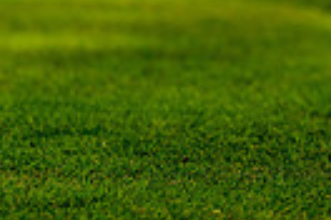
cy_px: -11
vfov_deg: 2.4
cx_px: -376
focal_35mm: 572
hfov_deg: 3.6
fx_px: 5259
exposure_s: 1/1000
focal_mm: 130
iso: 125
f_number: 5.6
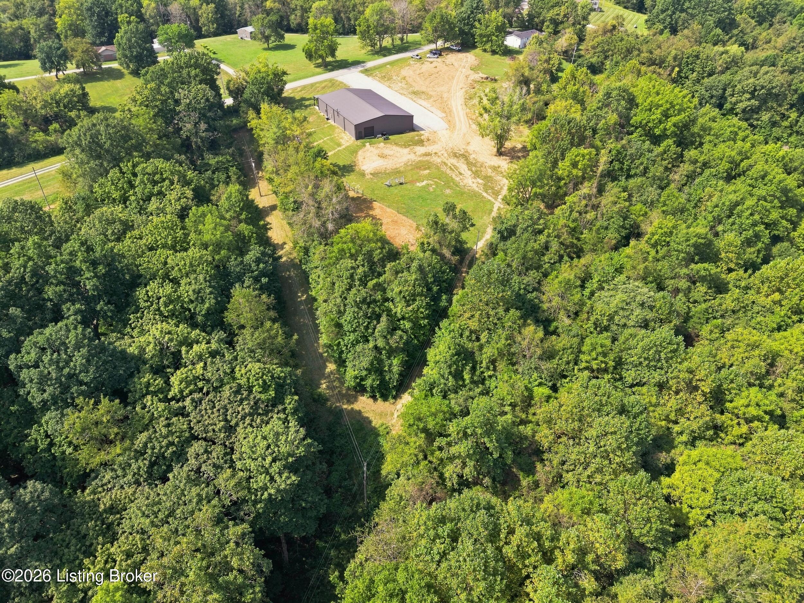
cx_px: 402
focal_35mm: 24
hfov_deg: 71.6
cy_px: 302
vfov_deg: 56.8
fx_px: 557
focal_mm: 8.7
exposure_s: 1/1500
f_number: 1.8
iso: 130
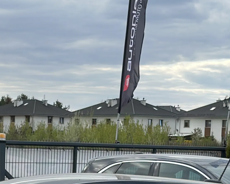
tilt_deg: -7.3
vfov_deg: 9.9
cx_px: 47
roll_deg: -1.5
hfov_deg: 12.7
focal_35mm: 151
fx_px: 1028
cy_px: 269
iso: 80
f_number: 1.78
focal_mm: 6.86
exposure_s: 1/1305
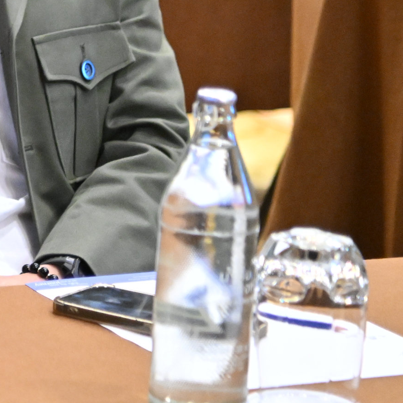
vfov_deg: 7.2
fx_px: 3161
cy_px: -87
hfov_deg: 6.9
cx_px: -524
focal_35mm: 240
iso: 5000
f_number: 2.8
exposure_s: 1/100
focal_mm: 60
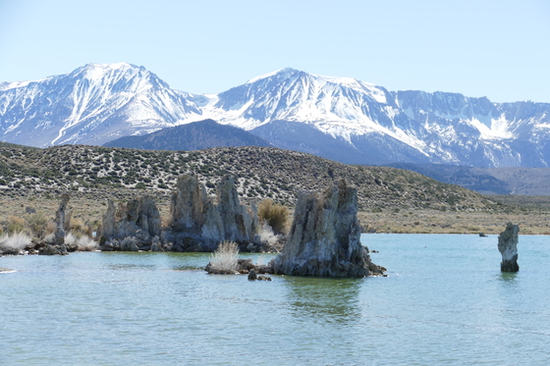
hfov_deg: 21.9
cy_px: 183
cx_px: 275
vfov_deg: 14.7
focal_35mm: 93
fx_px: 1420
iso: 125
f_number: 3.8
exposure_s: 1/1600
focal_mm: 33.96
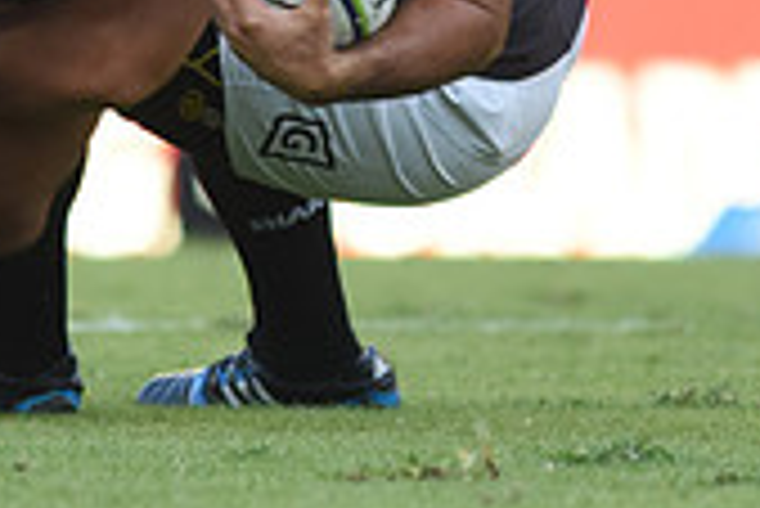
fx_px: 30425
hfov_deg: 1.4
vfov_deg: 1.0
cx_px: -351
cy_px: -267
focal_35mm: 1440
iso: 1000
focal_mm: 420
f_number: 4
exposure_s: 1/800
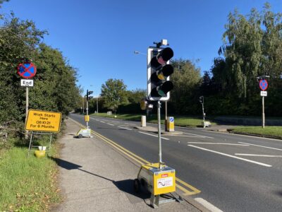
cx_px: 141
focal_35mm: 26
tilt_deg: +1.2
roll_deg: -1.3
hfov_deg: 67.3
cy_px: 106
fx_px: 212
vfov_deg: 53.1
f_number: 1.8
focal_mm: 4.25
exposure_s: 1/2315
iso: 32
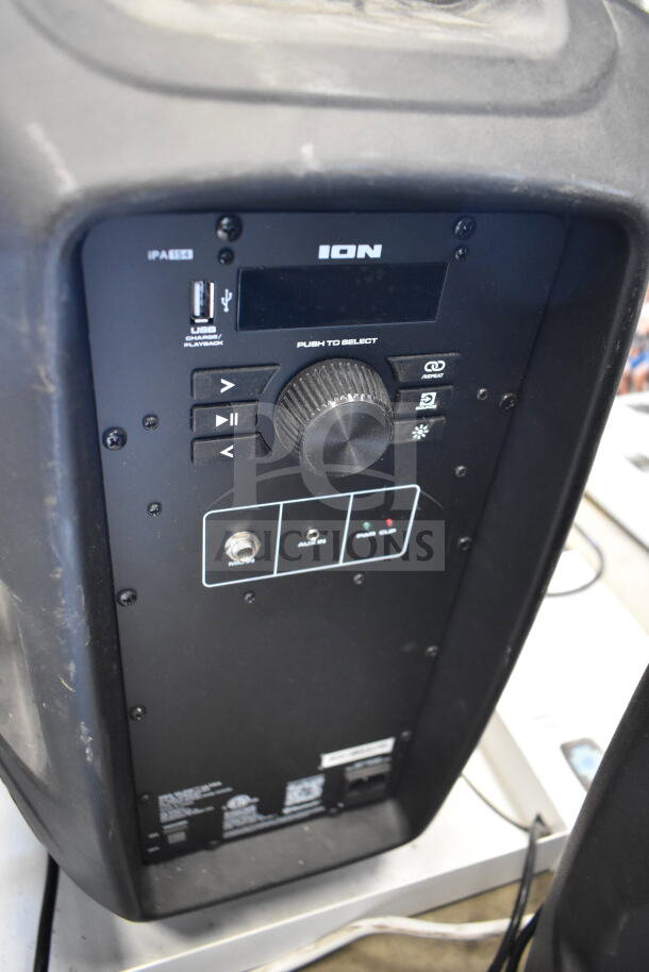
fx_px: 730
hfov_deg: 48.0
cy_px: 486
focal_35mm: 27
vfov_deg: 67.4
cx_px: 324
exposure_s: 1/30
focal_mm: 18
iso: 3200
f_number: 3.5
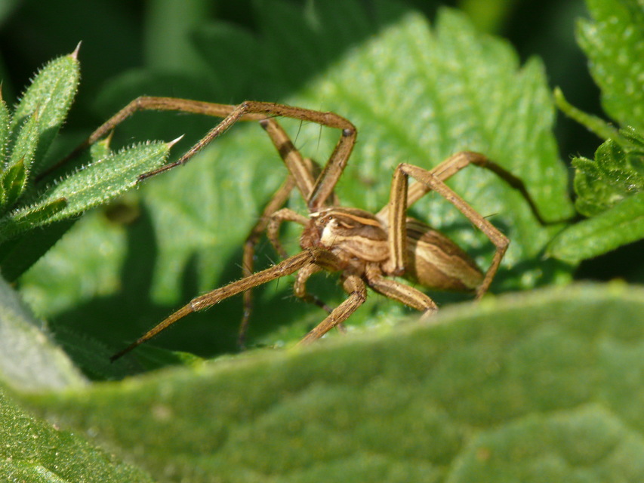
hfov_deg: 8.6
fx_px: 4298
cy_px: 242
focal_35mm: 231
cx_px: 322
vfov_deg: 6.4
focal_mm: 48.9
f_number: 9
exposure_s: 1/160
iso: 200
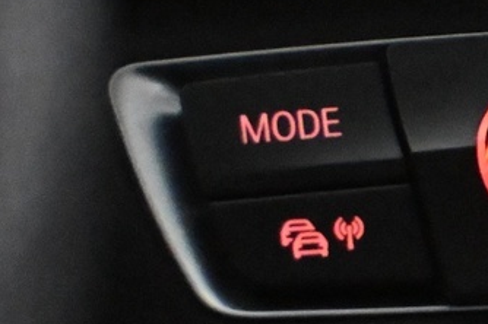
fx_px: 3256
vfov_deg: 5.7
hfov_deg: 7.9
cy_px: 282
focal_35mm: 240
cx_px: 1181
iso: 12800
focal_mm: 33
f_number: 5
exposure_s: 1/60
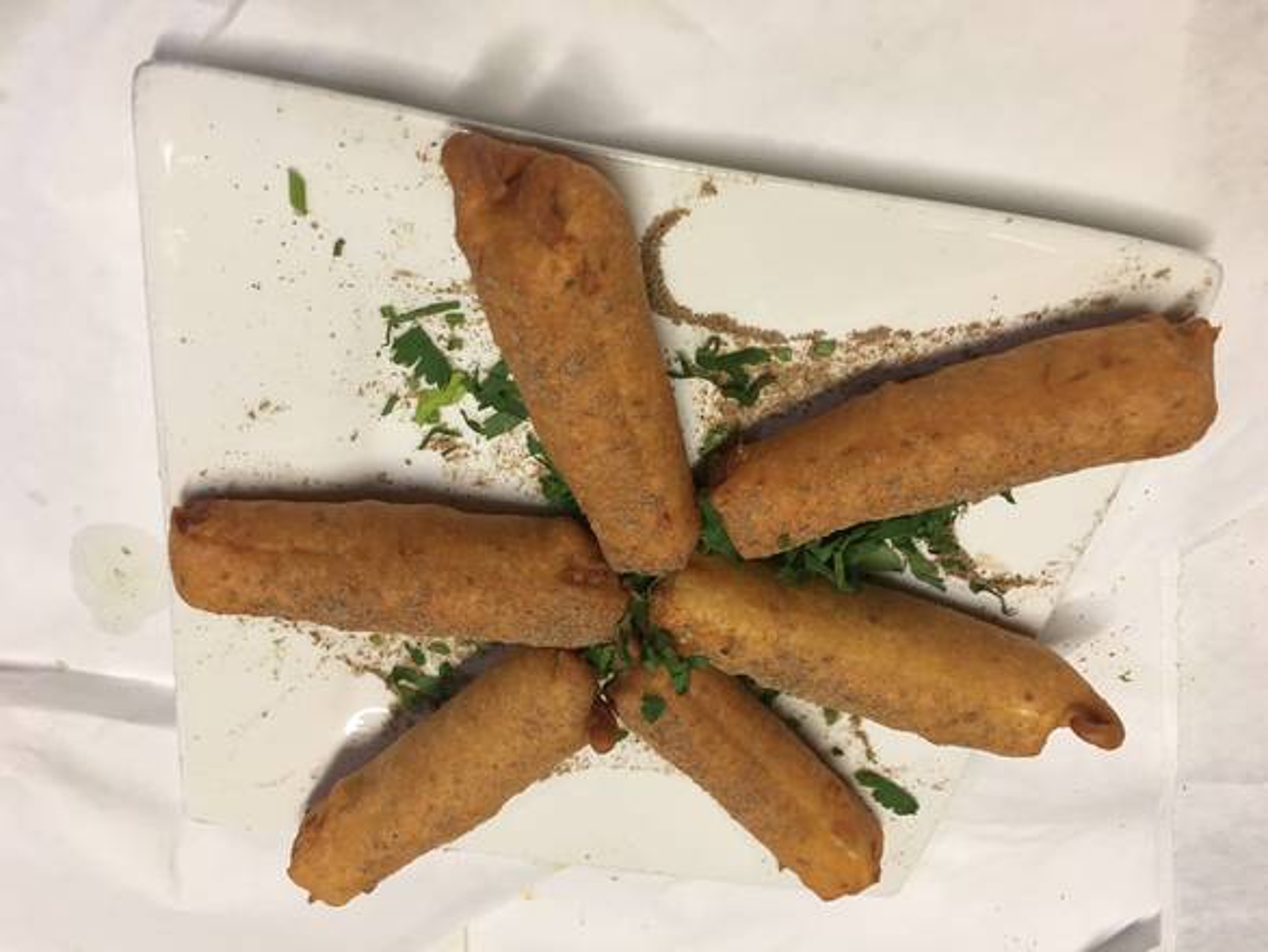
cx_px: 634
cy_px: 476
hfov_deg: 61.6
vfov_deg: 48.3
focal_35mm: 29
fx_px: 1063
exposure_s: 1/15
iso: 50
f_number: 2.2
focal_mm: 4.15
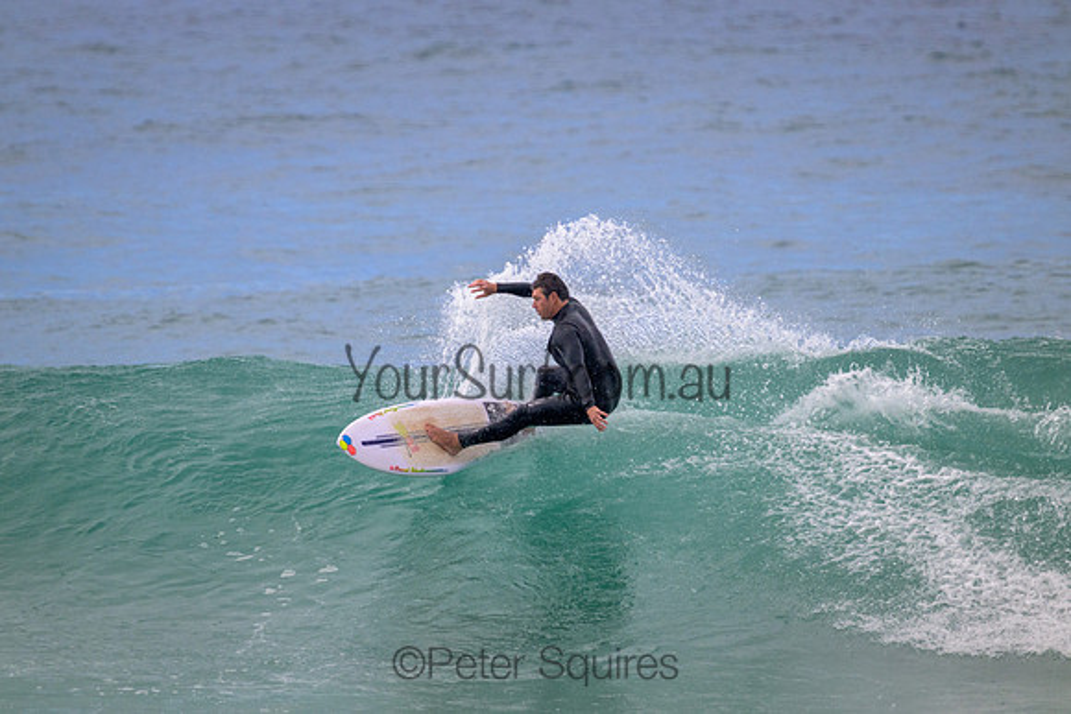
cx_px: 536
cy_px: 357
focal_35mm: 800
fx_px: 23804
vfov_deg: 1.7
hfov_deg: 2.6
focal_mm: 800
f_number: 11
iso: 1250
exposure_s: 1/2000
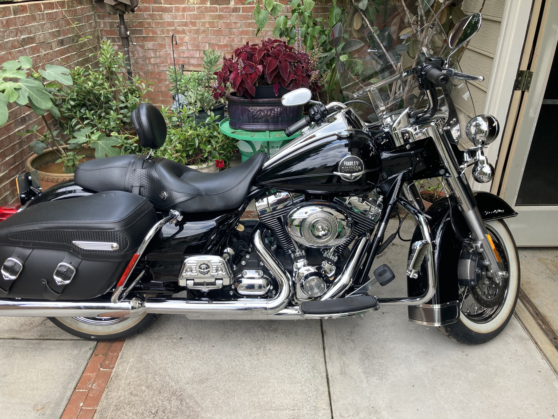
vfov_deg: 49.7
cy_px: 210
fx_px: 451
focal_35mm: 28
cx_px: 279
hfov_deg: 63.4
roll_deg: -0.9
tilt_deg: -27.5
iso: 20
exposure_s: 1/243
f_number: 1.8
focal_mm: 3.99
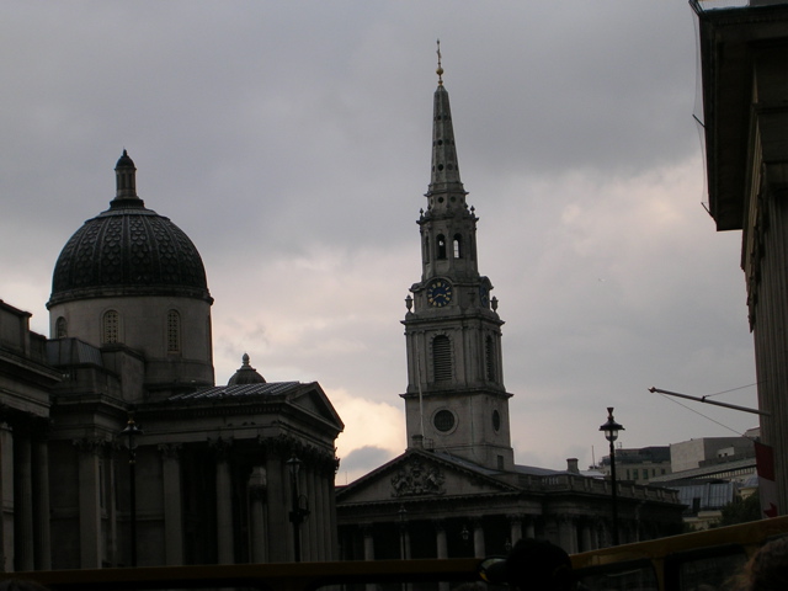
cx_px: 394
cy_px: 296
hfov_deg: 17.9
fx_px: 2504
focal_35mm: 110
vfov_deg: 13.5
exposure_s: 1/150
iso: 50
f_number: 4.8
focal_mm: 16.7
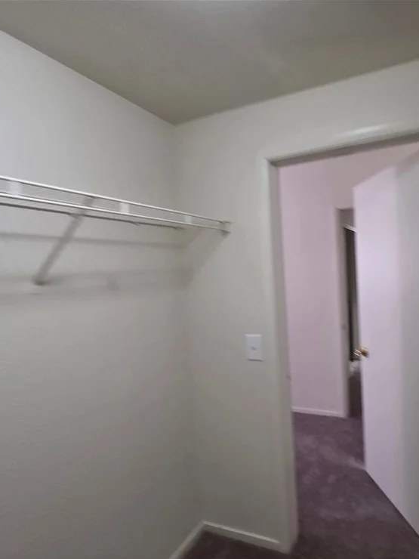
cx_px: 302
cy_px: 289
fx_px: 291
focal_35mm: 18
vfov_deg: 87.7
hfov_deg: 68.1
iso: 250
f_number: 1.9
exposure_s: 1/60
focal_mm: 2.2
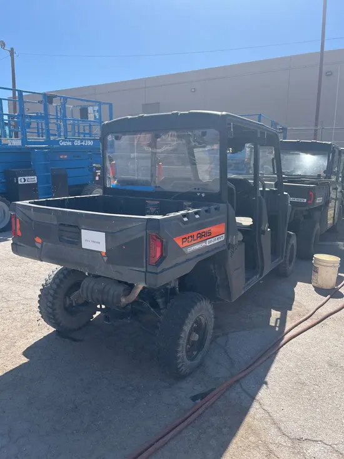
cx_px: 172
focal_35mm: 26
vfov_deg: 67.3
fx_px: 344
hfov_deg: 53.1
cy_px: 230
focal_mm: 5.1
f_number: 1.6
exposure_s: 1/2268
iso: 50
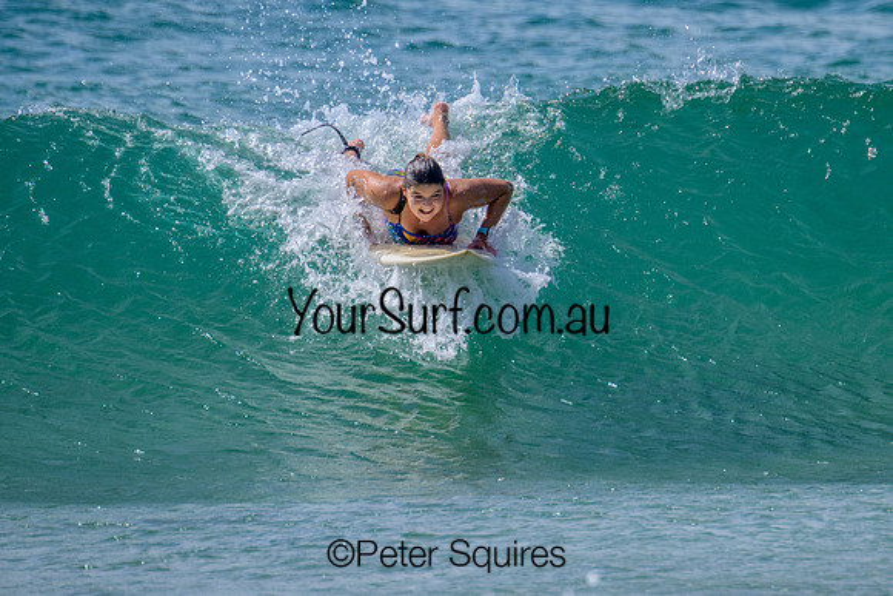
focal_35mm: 1094
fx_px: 27142
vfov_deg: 1.3
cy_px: 303
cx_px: 534
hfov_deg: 1.9
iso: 900
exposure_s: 1/2000
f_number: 11
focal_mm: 800
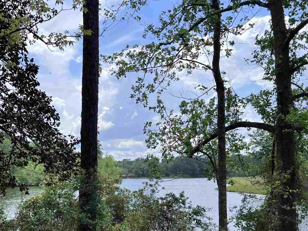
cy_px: 166
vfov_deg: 35.4
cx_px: 94
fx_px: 356
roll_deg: +0.6
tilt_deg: +1.4
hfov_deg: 45.8
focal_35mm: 40
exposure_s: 1/3571
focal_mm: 5.7
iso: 50
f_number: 1.5
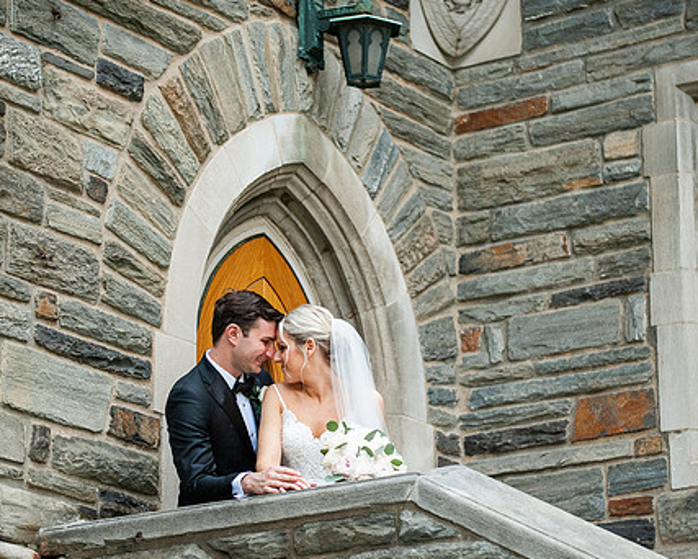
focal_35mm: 140
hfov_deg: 13.8
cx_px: 338
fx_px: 2893
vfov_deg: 11.0
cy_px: 311
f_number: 2.8
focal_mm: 110
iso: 1600
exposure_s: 1/5000
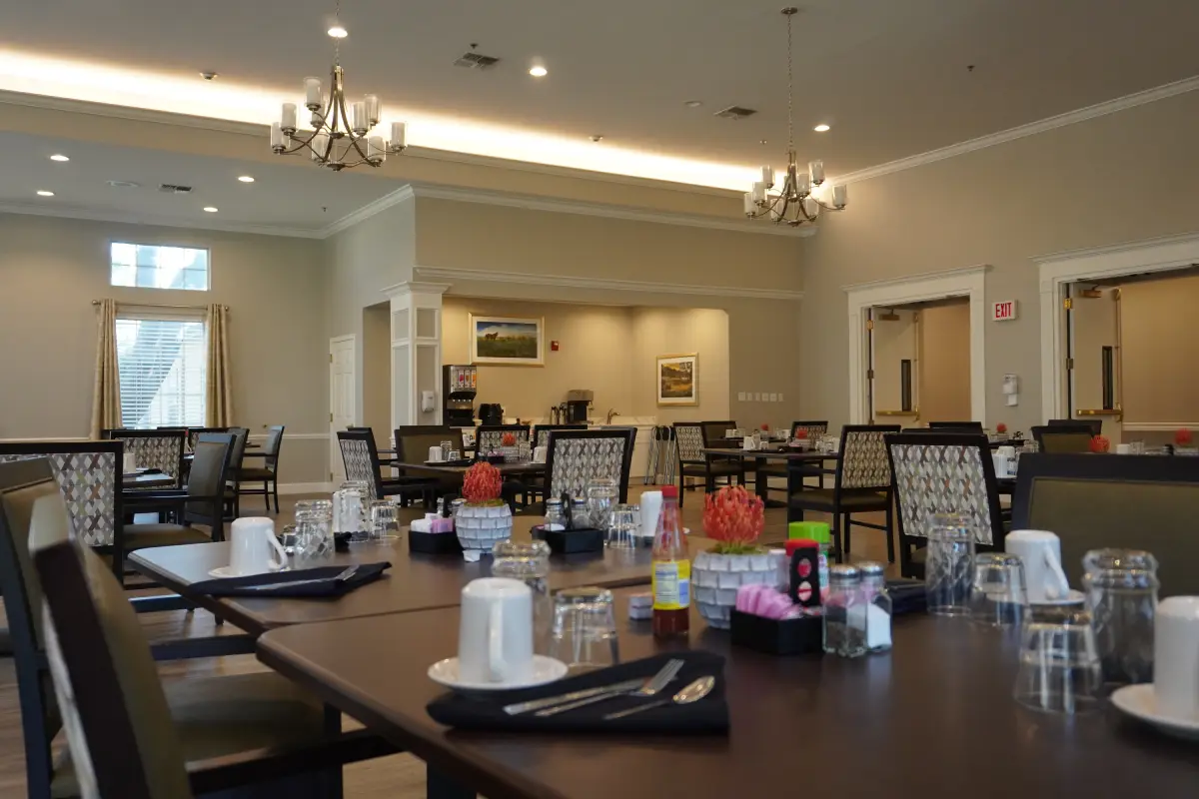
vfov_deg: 43.6
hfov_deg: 61.9
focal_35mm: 30
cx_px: 600
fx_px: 999
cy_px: 400
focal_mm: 20
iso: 800
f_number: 4
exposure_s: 1/160
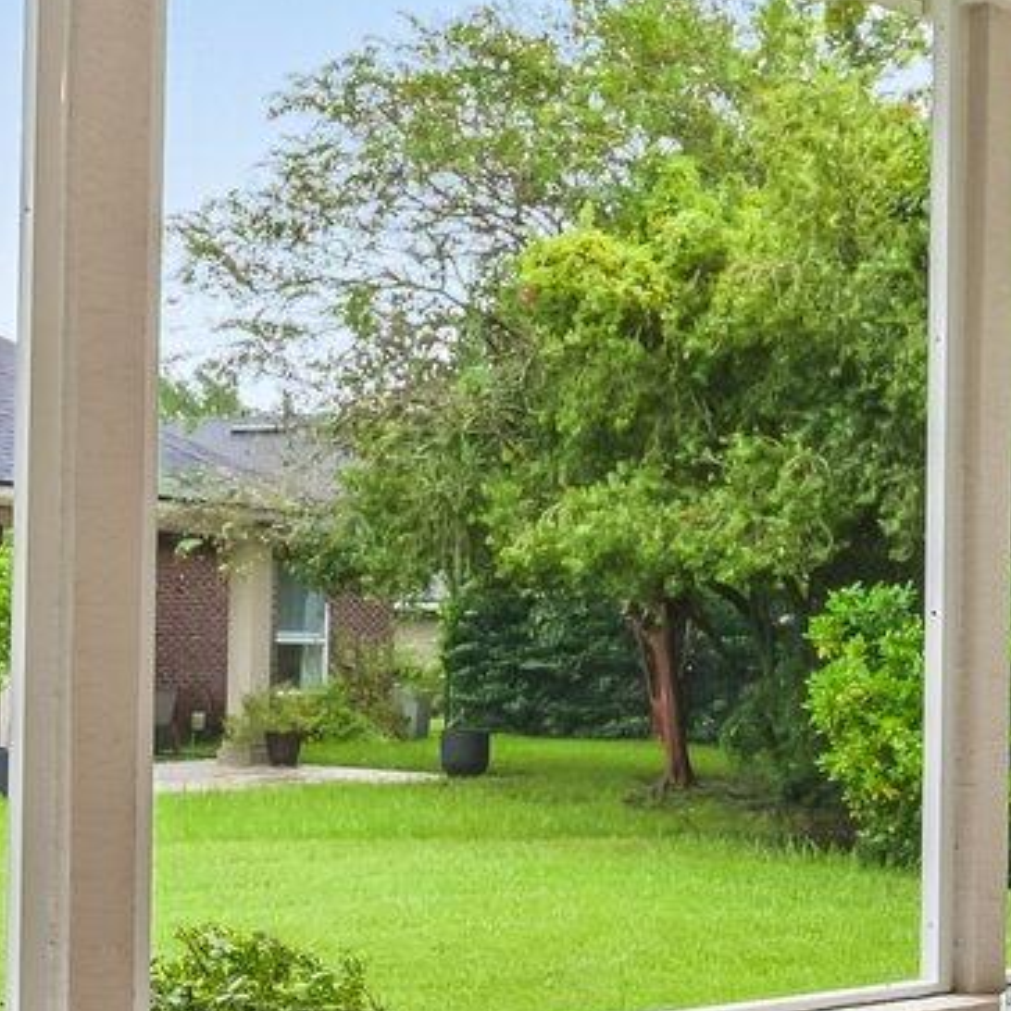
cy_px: 657
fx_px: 2214
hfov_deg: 25.7
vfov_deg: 25.6
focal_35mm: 67
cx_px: 503
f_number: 8
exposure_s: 1/15
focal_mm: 14
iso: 100
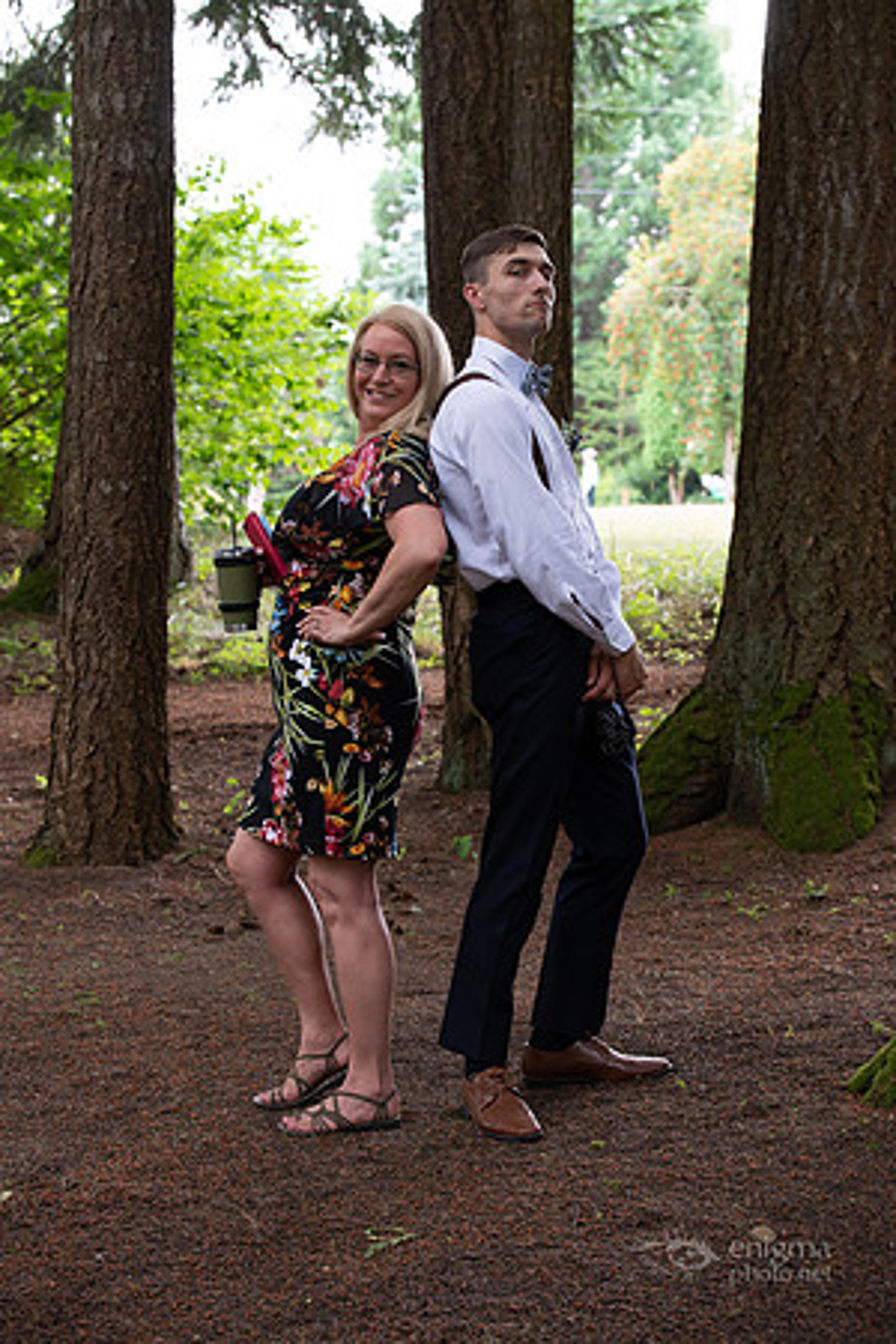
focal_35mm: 70
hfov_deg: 19.5
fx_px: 2613
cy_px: 672
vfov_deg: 28.8
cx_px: 448
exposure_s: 1/125
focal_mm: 70
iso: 800
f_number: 5.6
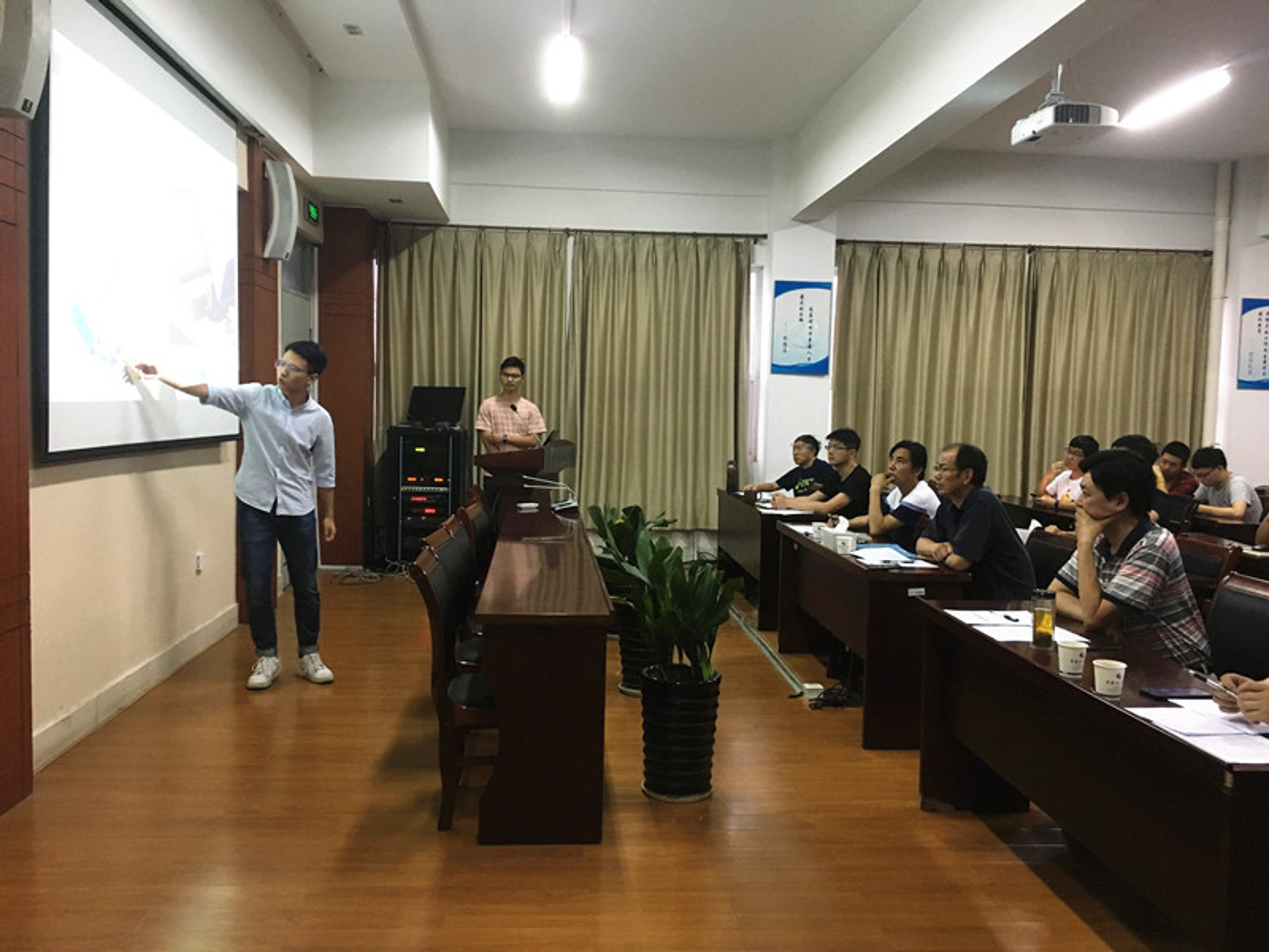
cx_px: 634
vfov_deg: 48.2
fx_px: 1063
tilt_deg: -3.4
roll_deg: -2.0
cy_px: 476
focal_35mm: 29
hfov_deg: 61.7
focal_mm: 4.15
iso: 200
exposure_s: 1/33
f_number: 2.2
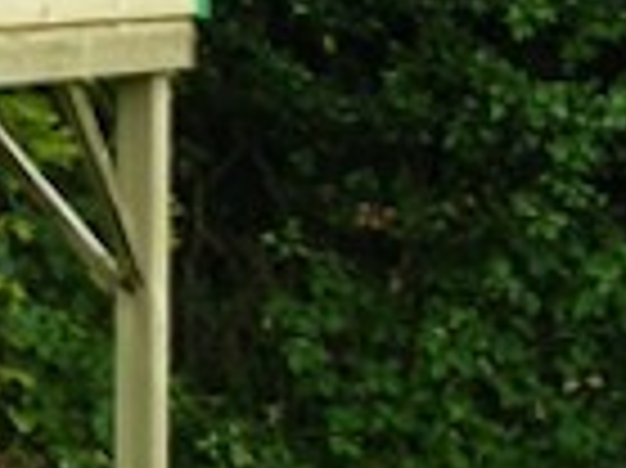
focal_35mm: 303
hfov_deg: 6.4
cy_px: -164
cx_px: -621
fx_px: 5475
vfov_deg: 4.9
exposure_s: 1/60
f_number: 3.6
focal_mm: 9.9
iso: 80
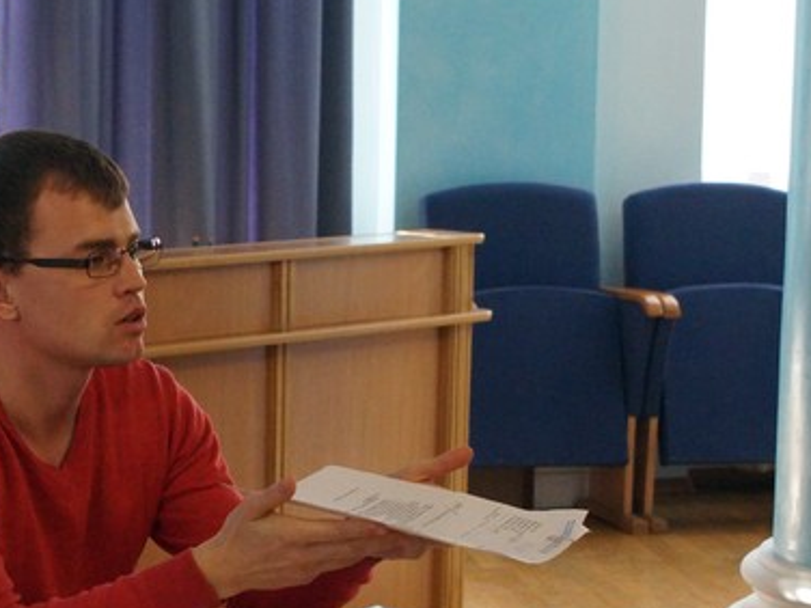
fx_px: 3139
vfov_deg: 11.1
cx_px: 84
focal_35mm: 134
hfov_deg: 14.6
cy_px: 363
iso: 3200
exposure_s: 1/80
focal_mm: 50
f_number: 5.6
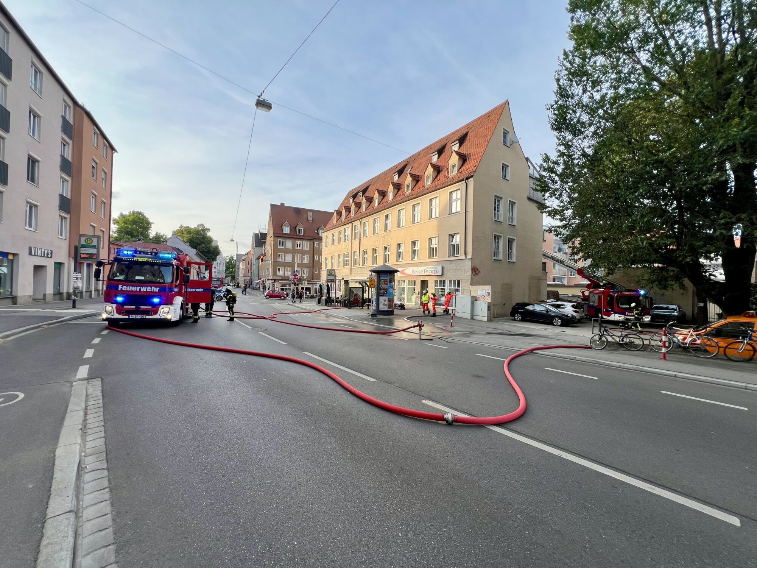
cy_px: 284
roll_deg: -1.0
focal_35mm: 13
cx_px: 378
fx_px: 284
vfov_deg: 89.9
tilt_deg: +0.3
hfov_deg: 106.2
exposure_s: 1/504
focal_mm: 1.57
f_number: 1.8
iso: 32
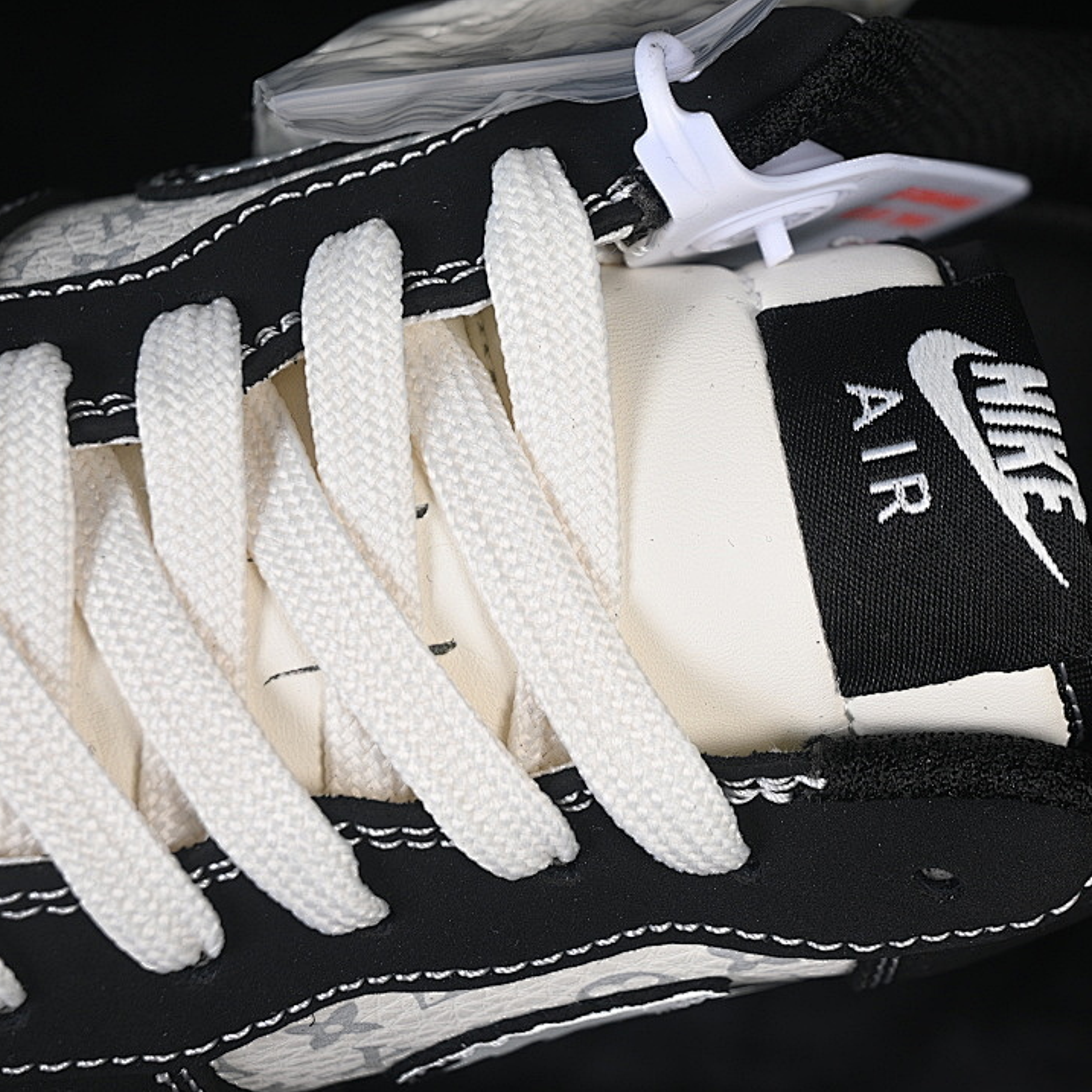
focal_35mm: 96
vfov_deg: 18.1
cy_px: 547
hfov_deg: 18.1
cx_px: 745
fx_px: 3426
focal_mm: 50
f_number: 7.1
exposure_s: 1/60
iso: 160
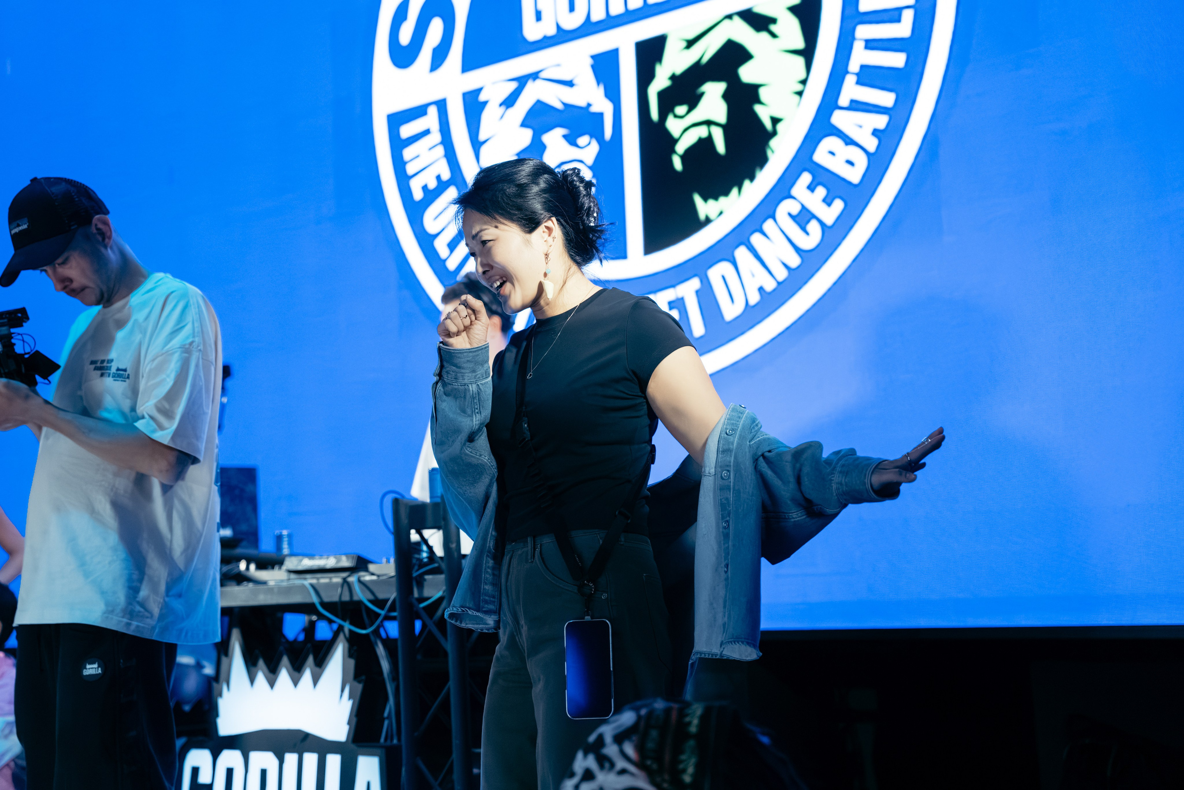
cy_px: 395
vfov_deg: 26.5
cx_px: 592
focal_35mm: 51
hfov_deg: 38.9
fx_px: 1677
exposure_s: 1/400
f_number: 2.8
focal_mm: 51
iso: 3200
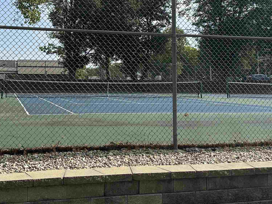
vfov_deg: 29.1
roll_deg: -0.4
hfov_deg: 38.7
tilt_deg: +6.8
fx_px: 385
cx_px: 102
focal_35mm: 49
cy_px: 45
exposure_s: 1/5263
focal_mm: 6.86
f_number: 1.78
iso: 80
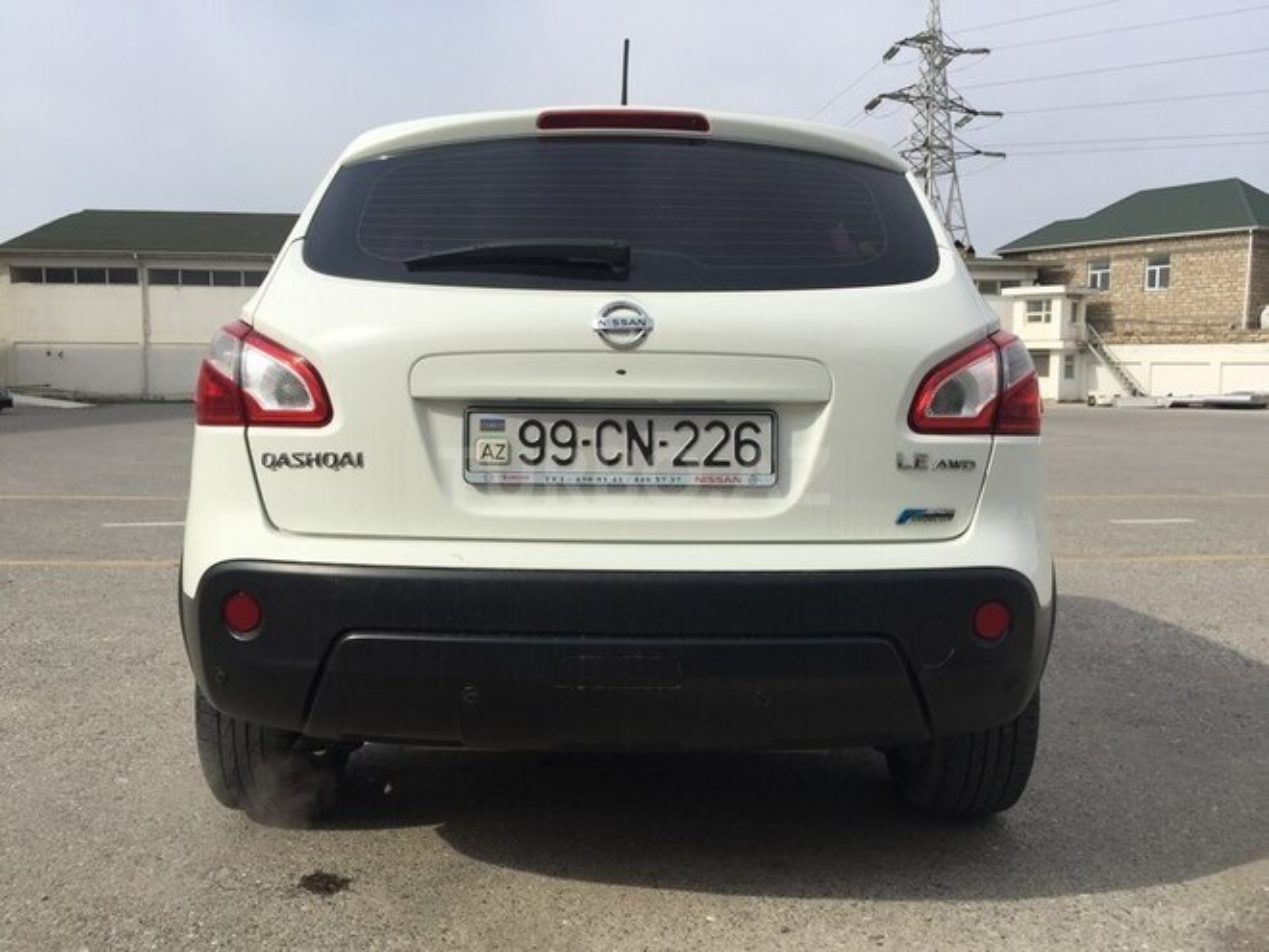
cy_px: 476
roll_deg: -2.0
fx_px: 1063
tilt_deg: -5.5
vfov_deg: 48.2
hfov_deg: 61.7
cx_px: 634
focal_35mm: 29
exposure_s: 1/2475
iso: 32
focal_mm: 4.15
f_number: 2.2
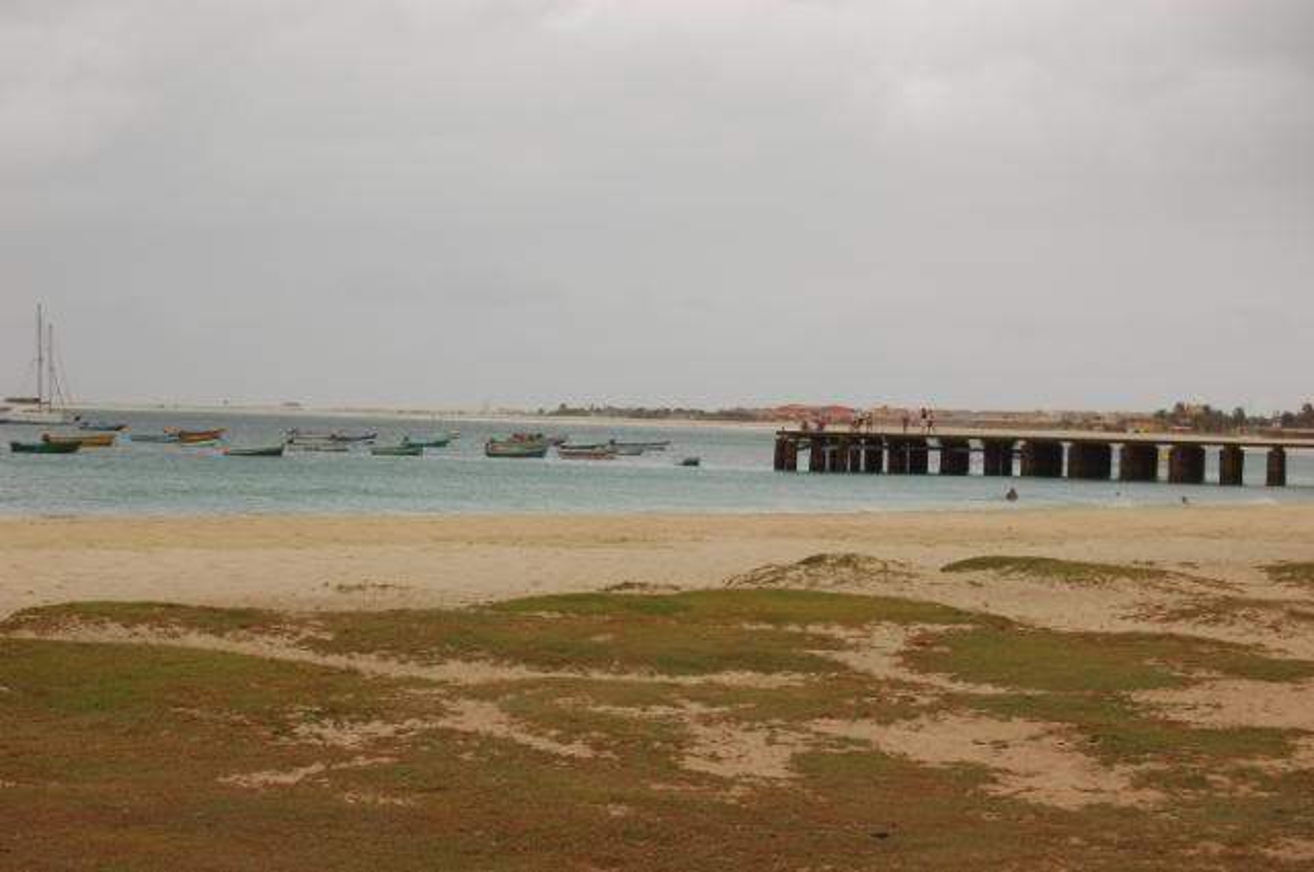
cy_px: 436
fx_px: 3007
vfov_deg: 16.5
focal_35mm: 82
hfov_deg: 24.6
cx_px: 657
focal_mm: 55
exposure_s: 1/250
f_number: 8
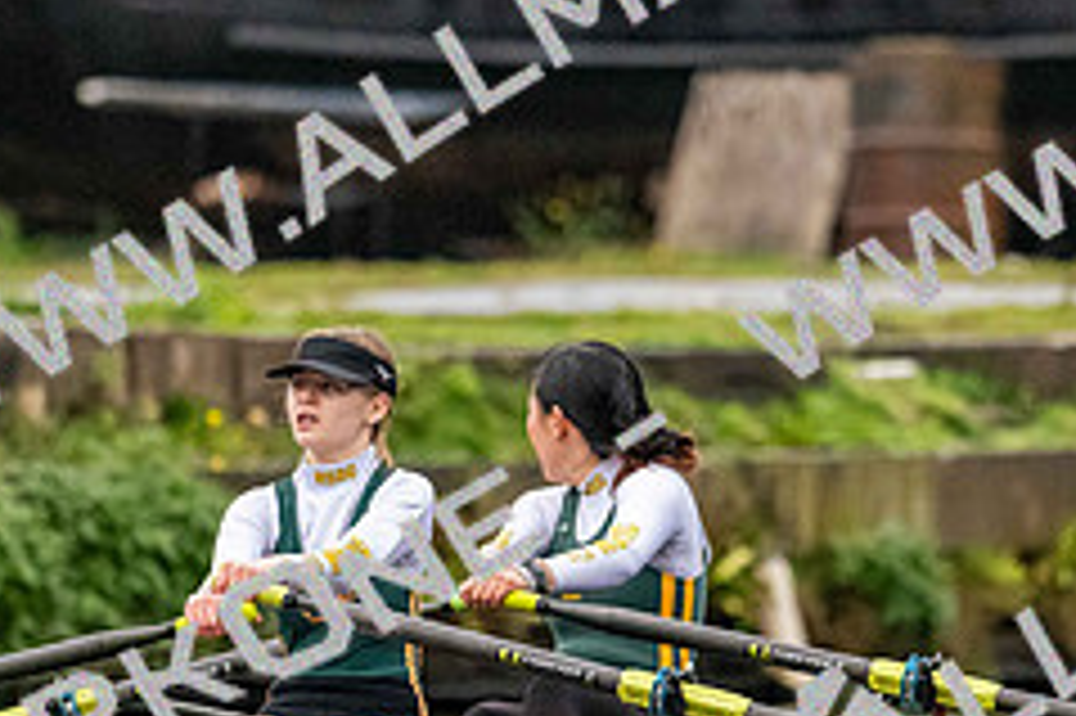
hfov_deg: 2.1
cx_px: 410
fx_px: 29031
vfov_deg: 1.4
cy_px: 455
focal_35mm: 972
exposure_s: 1/2000
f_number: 4.5
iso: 6400
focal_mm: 400
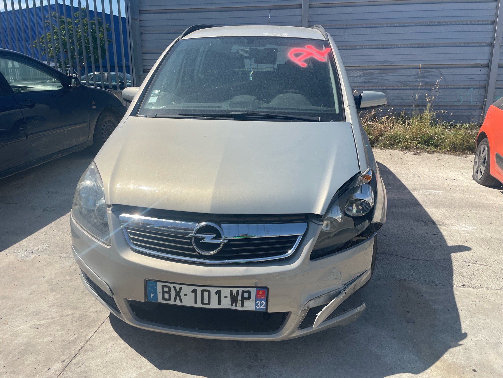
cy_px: 189
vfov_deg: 53.1
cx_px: 252
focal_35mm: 26
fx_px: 378
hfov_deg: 67.3
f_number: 1.6
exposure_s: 1/5051
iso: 32
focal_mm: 4.2
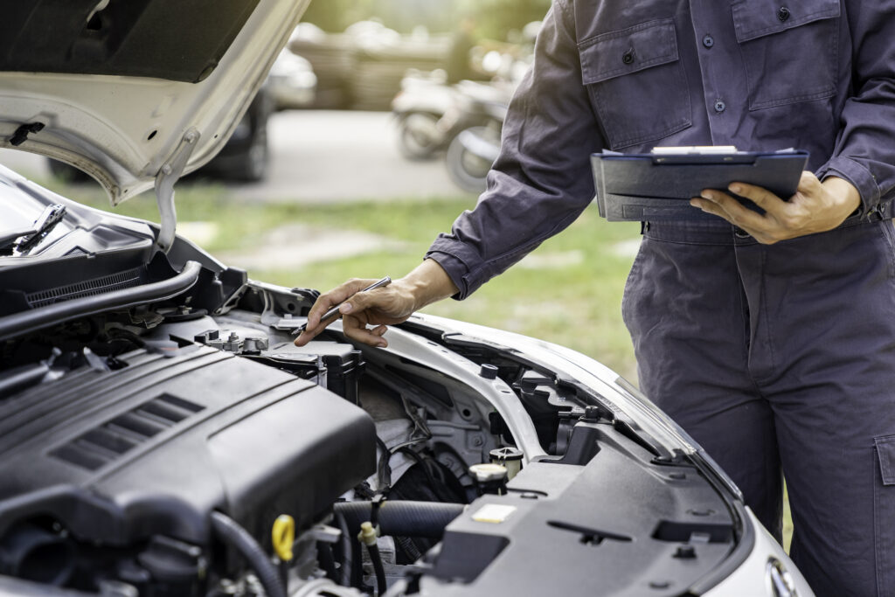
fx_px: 1740
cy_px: 298
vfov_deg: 19.5
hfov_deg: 28.8
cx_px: 448
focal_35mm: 70
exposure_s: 1/640
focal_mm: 70
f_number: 2.8
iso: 100
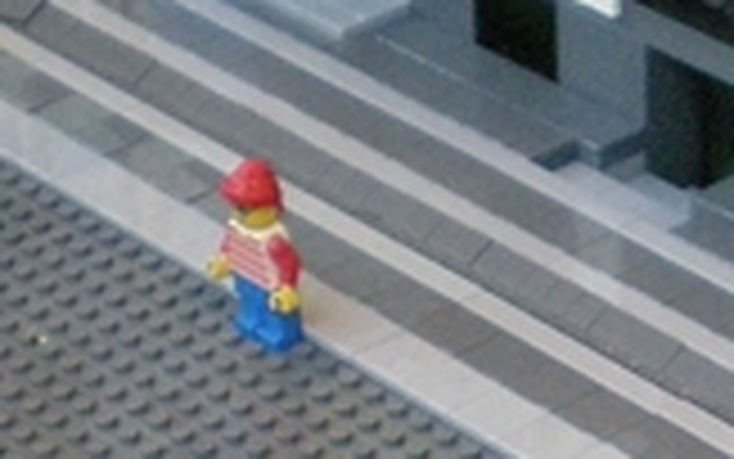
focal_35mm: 158
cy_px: 783
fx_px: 3162
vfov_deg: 8.1
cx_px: 941
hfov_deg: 12.8
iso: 400
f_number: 3.1
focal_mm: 6.3
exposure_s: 1/24.8
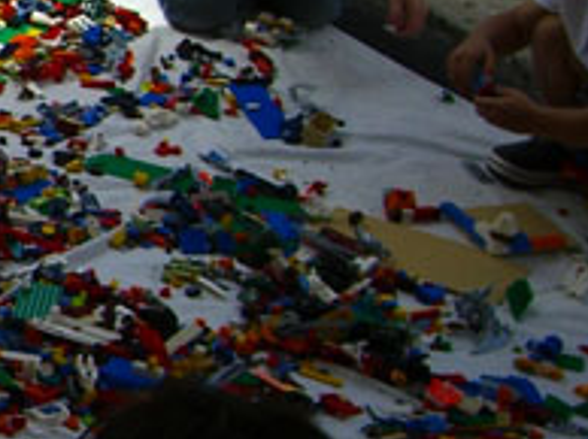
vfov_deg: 9.4
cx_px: -540
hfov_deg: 11.5
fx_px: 2664
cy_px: 173
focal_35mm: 157
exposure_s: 1/125
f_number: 8
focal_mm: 7.9
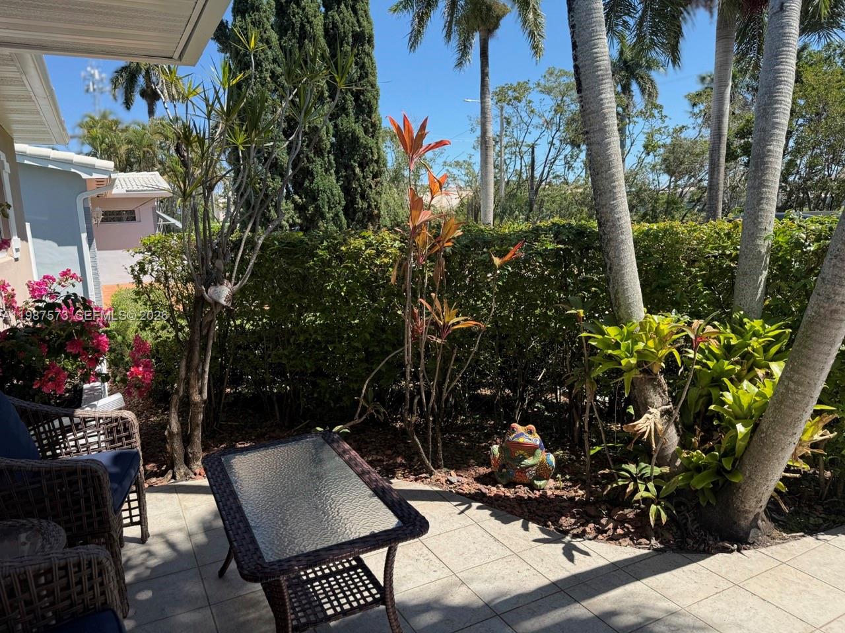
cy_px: 316
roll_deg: +2.2
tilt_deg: -8.9
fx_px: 586
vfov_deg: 56.8
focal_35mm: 24
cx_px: 422
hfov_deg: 71.6
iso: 80
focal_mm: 6.76
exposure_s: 1/1812
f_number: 1.78
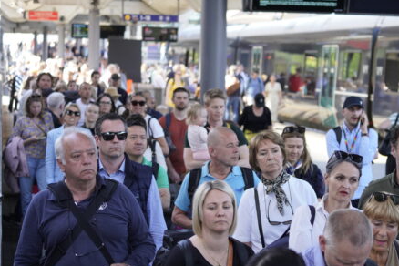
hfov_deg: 19.7
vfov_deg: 13.3
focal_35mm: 103
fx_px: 1141
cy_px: 147
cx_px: 287
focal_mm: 70
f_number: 4
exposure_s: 1/400
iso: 1250
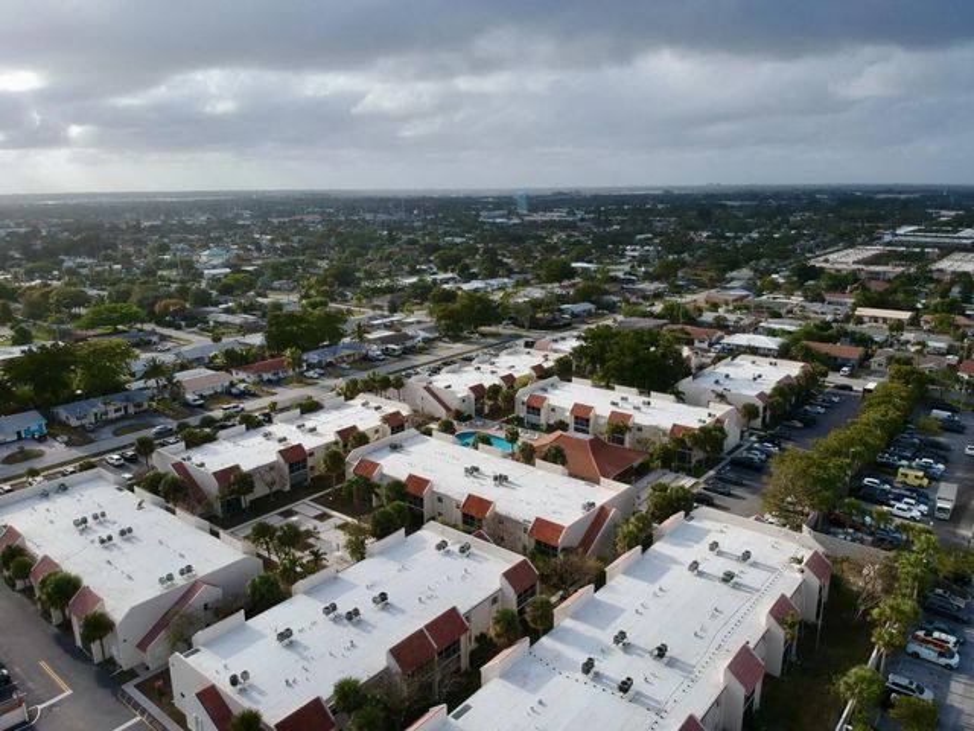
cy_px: 366
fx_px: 703
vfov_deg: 54.9
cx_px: 487
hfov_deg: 69.4
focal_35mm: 25
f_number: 2.6
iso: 100
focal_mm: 4.49
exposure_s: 1/1000
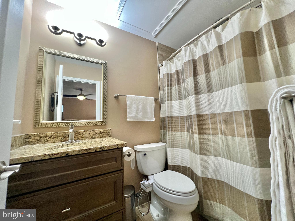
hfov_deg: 106.2
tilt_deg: +4.1
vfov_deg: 89.9
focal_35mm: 13
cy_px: 110
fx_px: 111
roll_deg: +2.0
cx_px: 148
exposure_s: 1/60
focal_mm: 1.57
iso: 160
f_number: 1.8
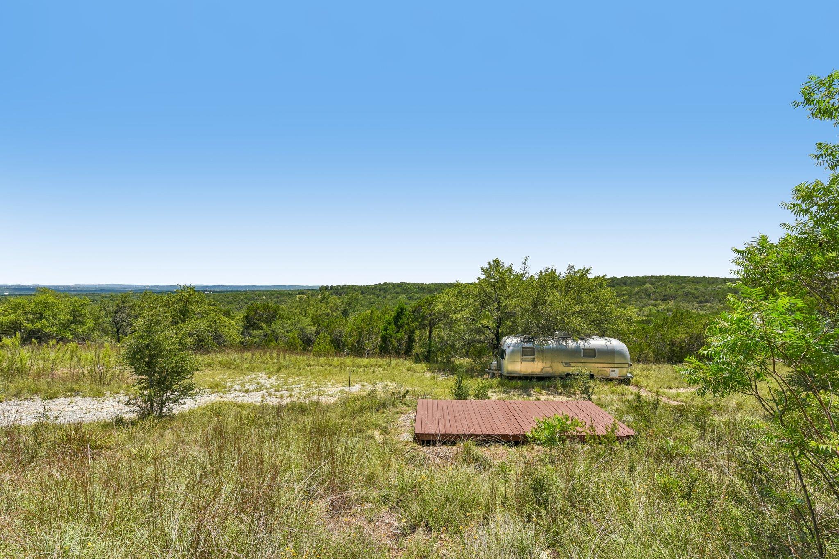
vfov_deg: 81.2
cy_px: 280
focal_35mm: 14
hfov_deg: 104.3
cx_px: 420
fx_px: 326
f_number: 8
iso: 100
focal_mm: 14
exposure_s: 1/500
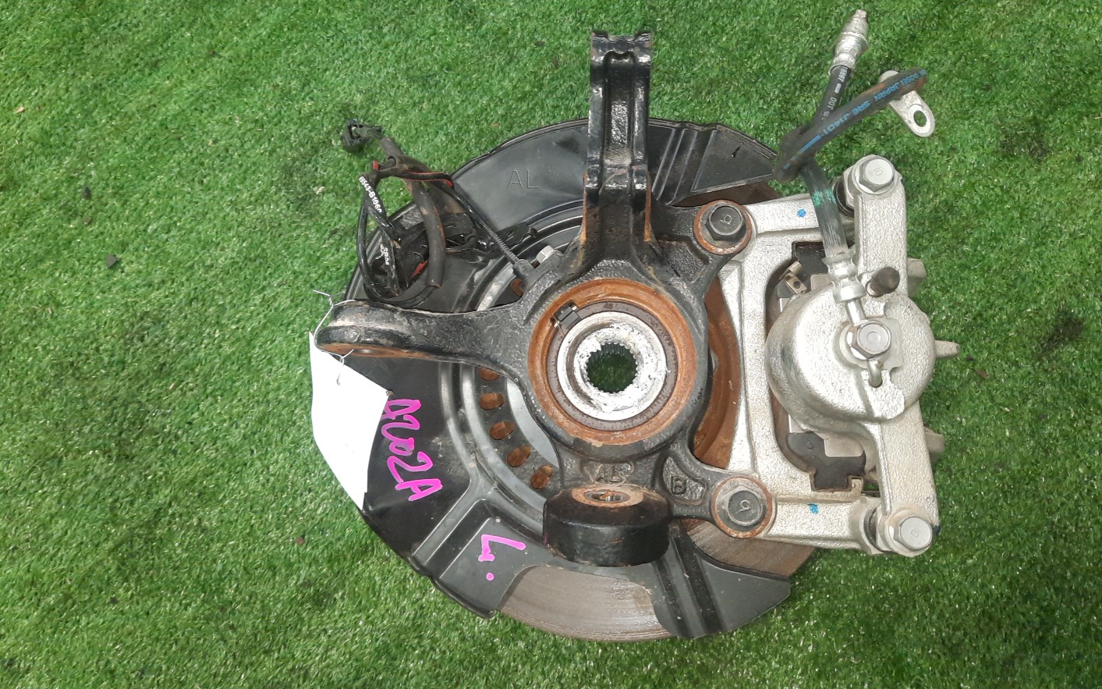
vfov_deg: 45.9
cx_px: 548
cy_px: 297
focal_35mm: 27
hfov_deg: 68.4
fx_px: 811
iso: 386
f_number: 2
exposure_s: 1/50
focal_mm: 4.6
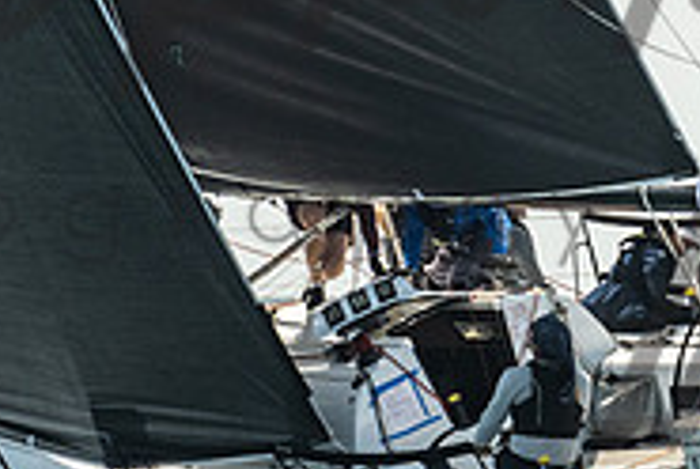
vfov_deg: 1.4
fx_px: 19514
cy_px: 75
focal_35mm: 1002
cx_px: 308
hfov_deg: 2.1
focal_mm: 150
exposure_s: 1/640
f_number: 6.3
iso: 320
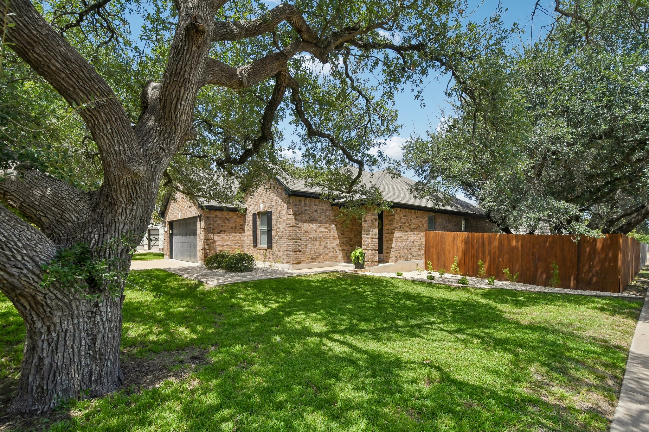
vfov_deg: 77.3
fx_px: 270
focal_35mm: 15
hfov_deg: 100.4
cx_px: 324
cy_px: 216
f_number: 8
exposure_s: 1/400
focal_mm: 10
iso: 400
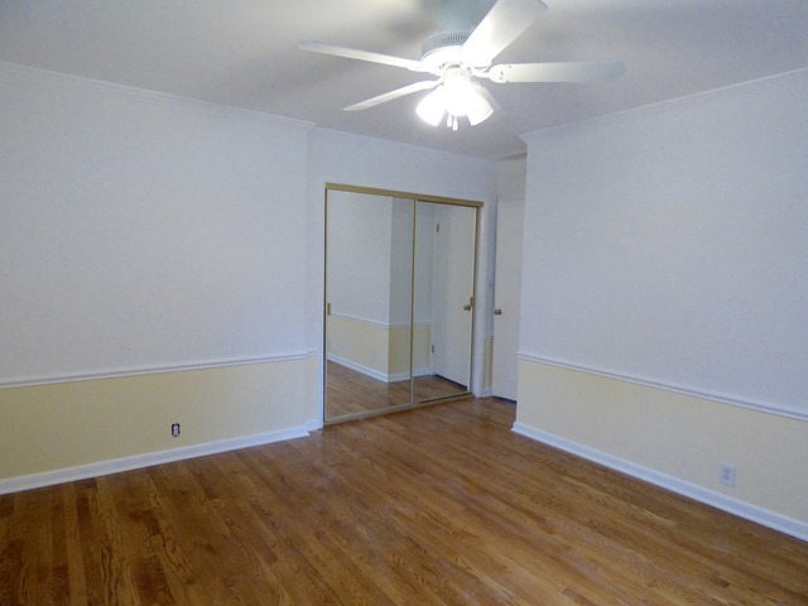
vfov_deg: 66.0
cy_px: 303
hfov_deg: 81.7
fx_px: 467
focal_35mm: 20
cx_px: 404
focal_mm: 3.58
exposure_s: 1/60
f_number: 2.8
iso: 400
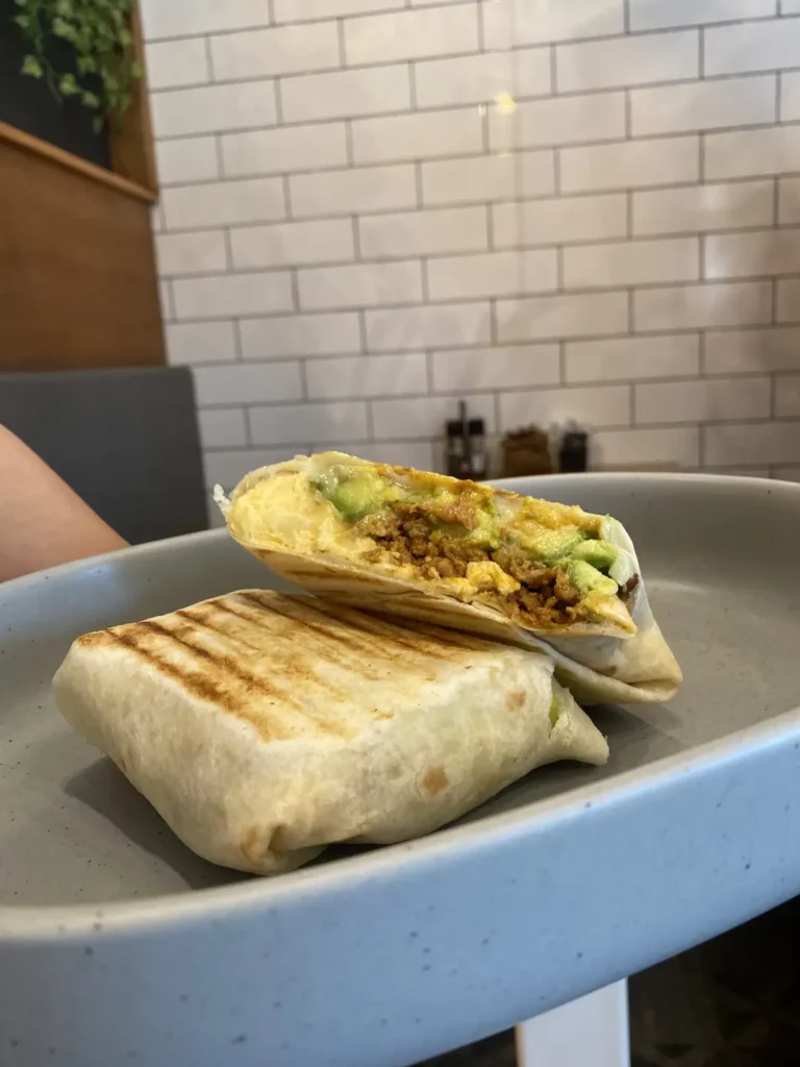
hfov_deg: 53.1
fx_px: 801
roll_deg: +3.6
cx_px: 400
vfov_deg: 67.3
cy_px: 534
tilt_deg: -9.6
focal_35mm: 26
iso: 125
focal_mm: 4.25
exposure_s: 1/50
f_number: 1.8
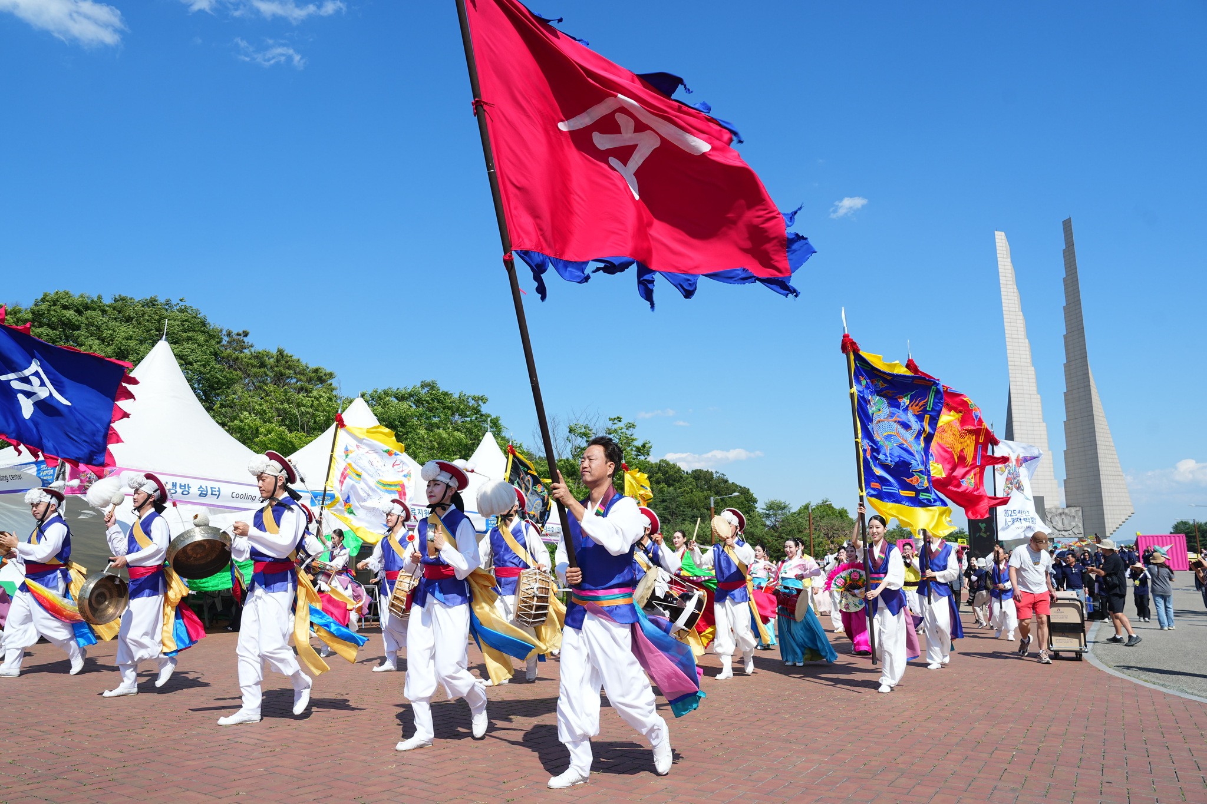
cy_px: 402
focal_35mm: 24
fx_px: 805
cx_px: 604
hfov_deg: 73.7
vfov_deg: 53.1
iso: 125
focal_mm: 24
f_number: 7.1
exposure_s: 1/400
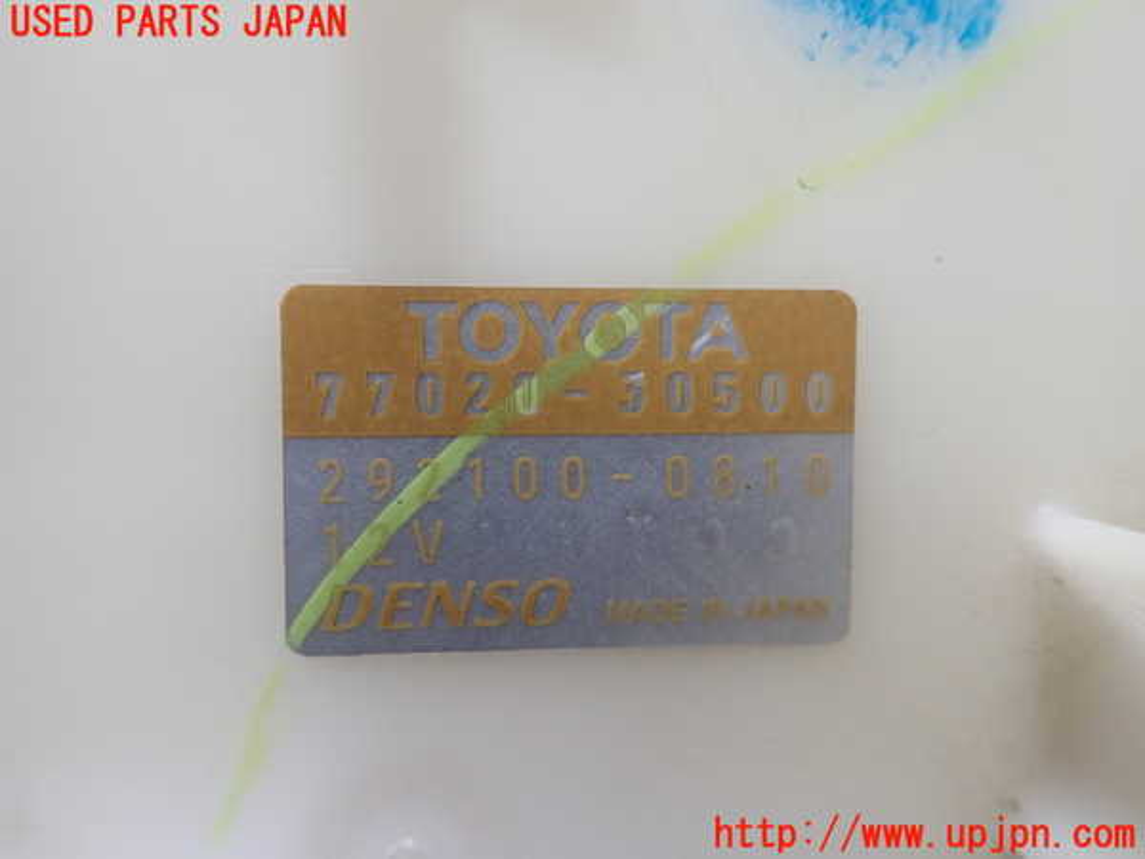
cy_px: 430
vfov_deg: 46.8
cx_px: 572
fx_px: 992
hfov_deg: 60.0
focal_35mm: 30
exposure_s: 1/125
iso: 320
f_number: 2.3
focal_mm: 5.5
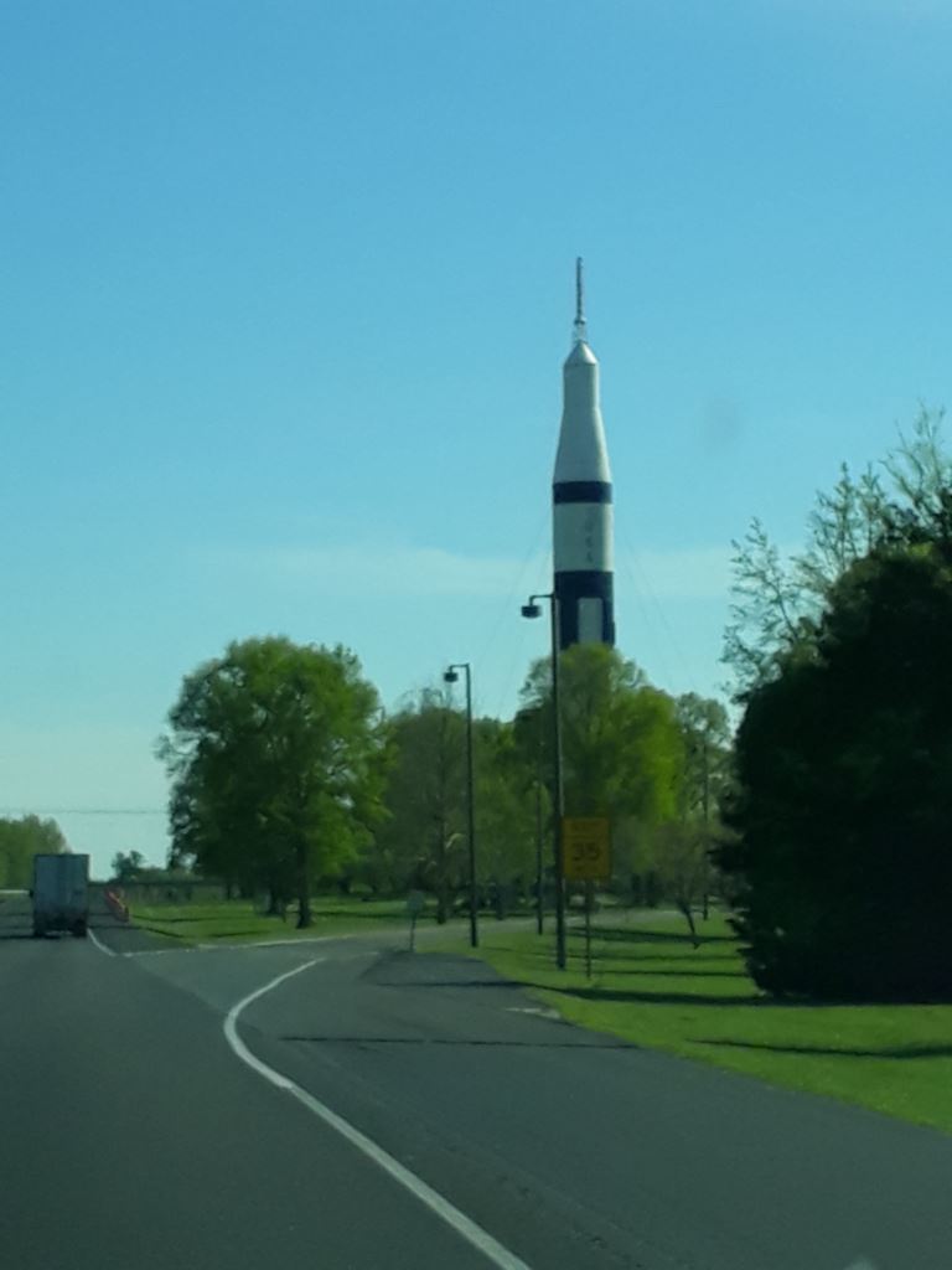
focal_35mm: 27
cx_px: 476
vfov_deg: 65.3
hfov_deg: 51.4
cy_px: 635
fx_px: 990
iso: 40
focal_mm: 3.6
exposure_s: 1/1692
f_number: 1.9
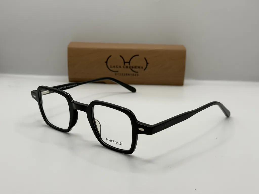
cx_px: 130
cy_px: 97
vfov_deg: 30.3
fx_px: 359
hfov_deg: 39.7
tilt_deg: -16.7
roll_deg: -0.7
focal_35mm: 48
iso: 80
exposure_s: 1/549
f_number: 1.78
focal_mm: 6.76
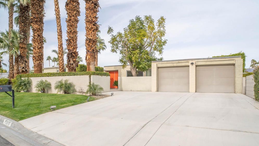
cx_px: 129
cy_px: 87
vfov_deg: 49.2
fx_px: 158
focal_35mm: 23
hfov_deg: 78.7
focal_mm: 18
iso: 320
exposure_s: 1/2000
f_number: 4
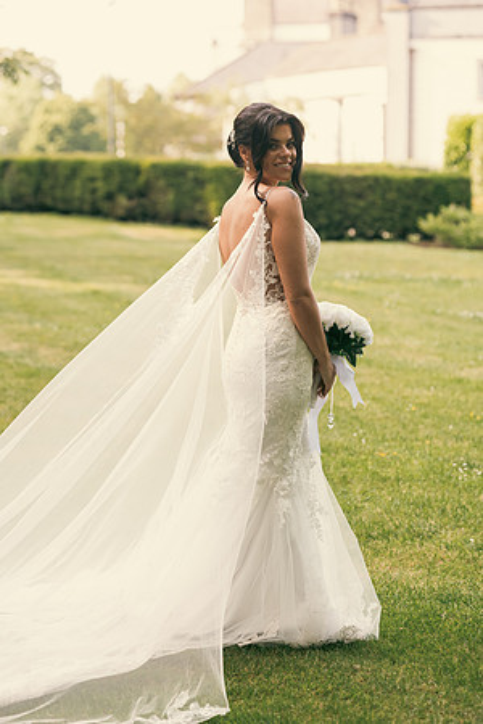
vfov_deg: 20.4
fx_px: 2012
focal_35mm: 100
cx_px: 242
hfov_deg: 13.7
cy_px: 362
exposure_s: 1/250
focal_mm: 100
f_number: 3.5
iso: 250
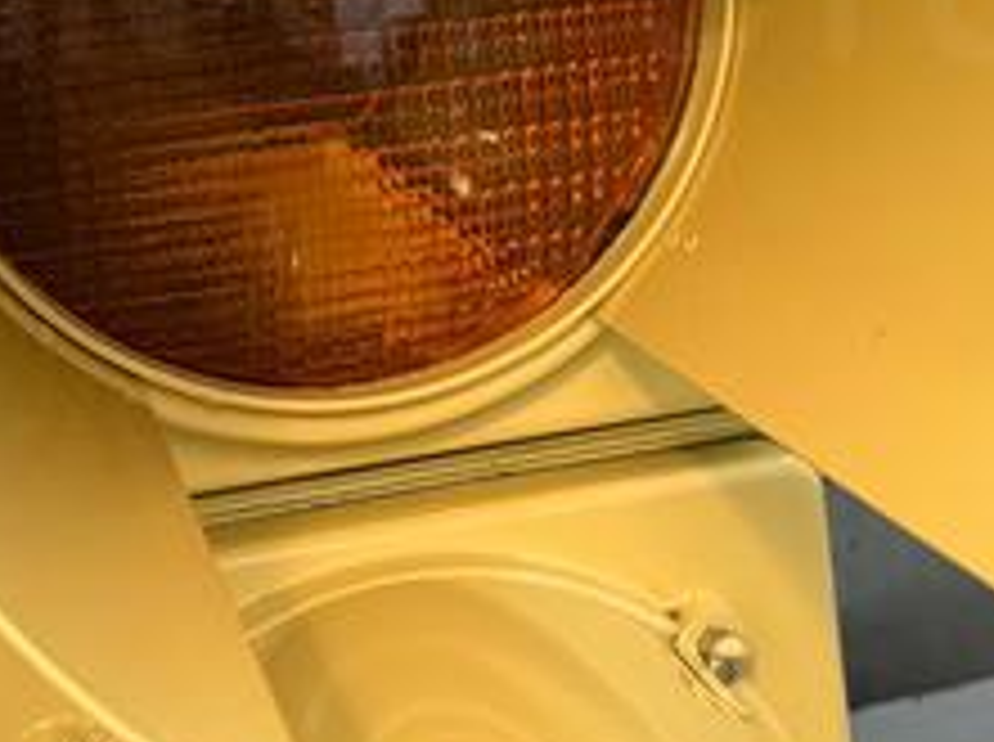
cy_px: -22
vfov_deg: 23.9
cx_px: 501
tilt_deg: -12.9
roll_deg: -0.8
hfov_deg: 33.3
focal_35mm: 58
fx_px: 1663
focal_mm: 6.76
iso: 640
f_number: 1.78
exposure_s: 1/40
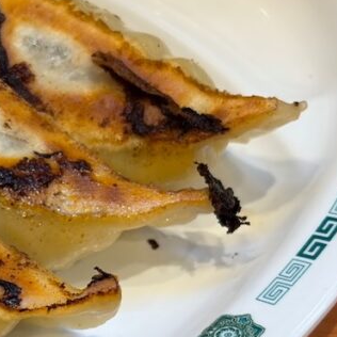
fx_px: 1641
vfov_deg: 11.7
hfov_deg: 11.4
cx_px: -108
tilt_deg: -45.7
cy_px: 226
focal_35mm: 149
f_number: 1.6
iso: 40
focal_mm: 5.96
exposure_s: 1/100
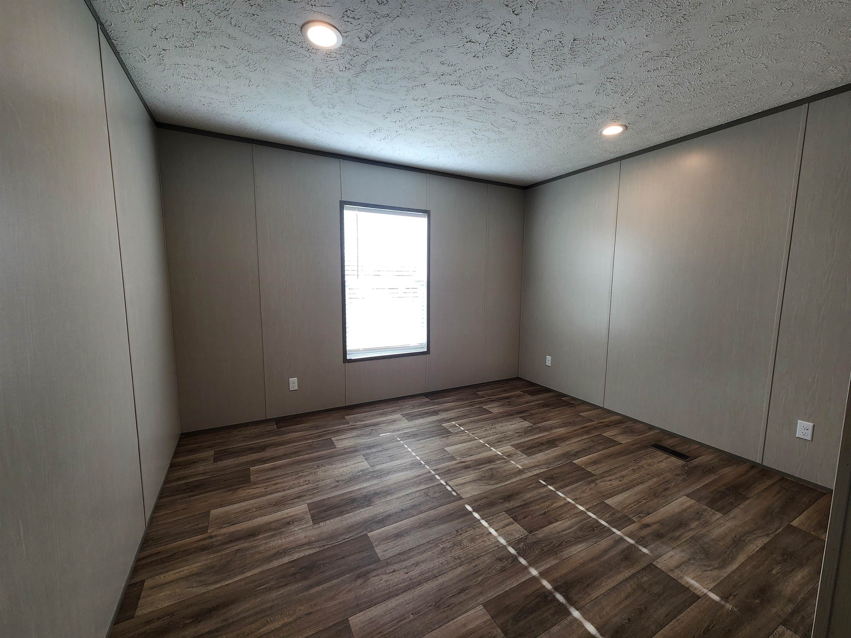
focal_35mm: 13
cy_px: 319
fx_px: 320
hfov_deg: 106.2
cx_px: 426
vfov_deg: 89.9
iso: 64
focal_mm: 2.2
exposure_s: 1/120
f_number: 2.2
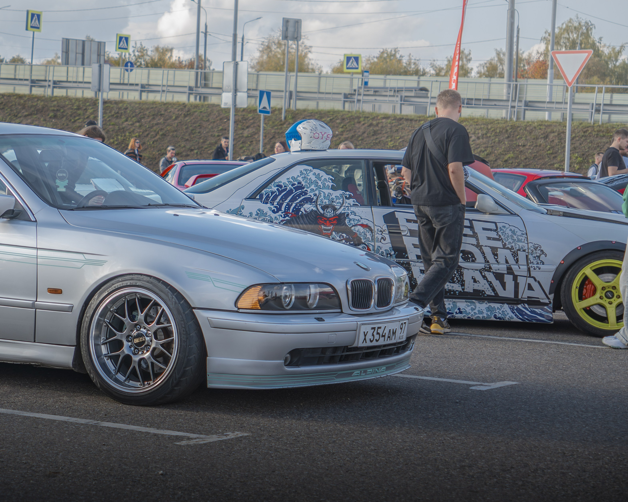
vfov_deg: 16.4
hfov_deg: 20.1
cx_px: 83
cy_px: 204
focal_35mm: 94
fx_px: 1739
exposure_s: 1/400
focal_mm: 34.8
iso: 100
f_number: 2.8
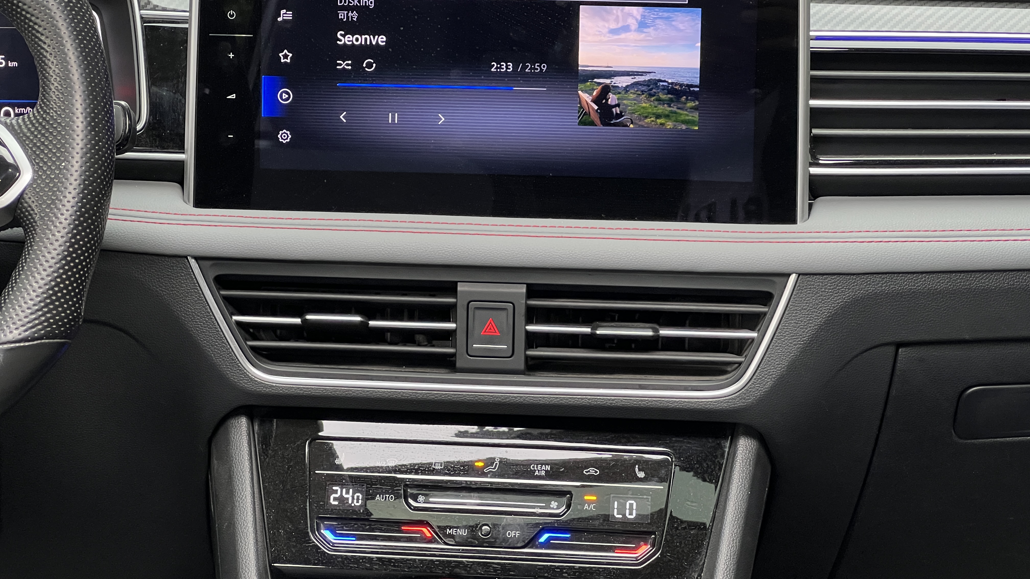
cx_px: 515
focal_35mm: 84
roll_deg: -0.2
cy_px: 235
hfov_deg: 25.3
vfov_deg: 14.4
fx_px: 2294
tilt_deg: -13.6
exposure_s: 1/60
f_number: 2.8
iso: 200
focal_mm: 9
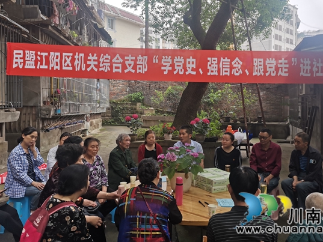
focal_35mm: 31
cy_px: 109
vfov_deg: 45.4
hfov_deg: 58.2
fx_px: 289
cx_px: 180
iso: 50
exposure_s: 1/130
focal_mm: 4.75
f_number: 1.8
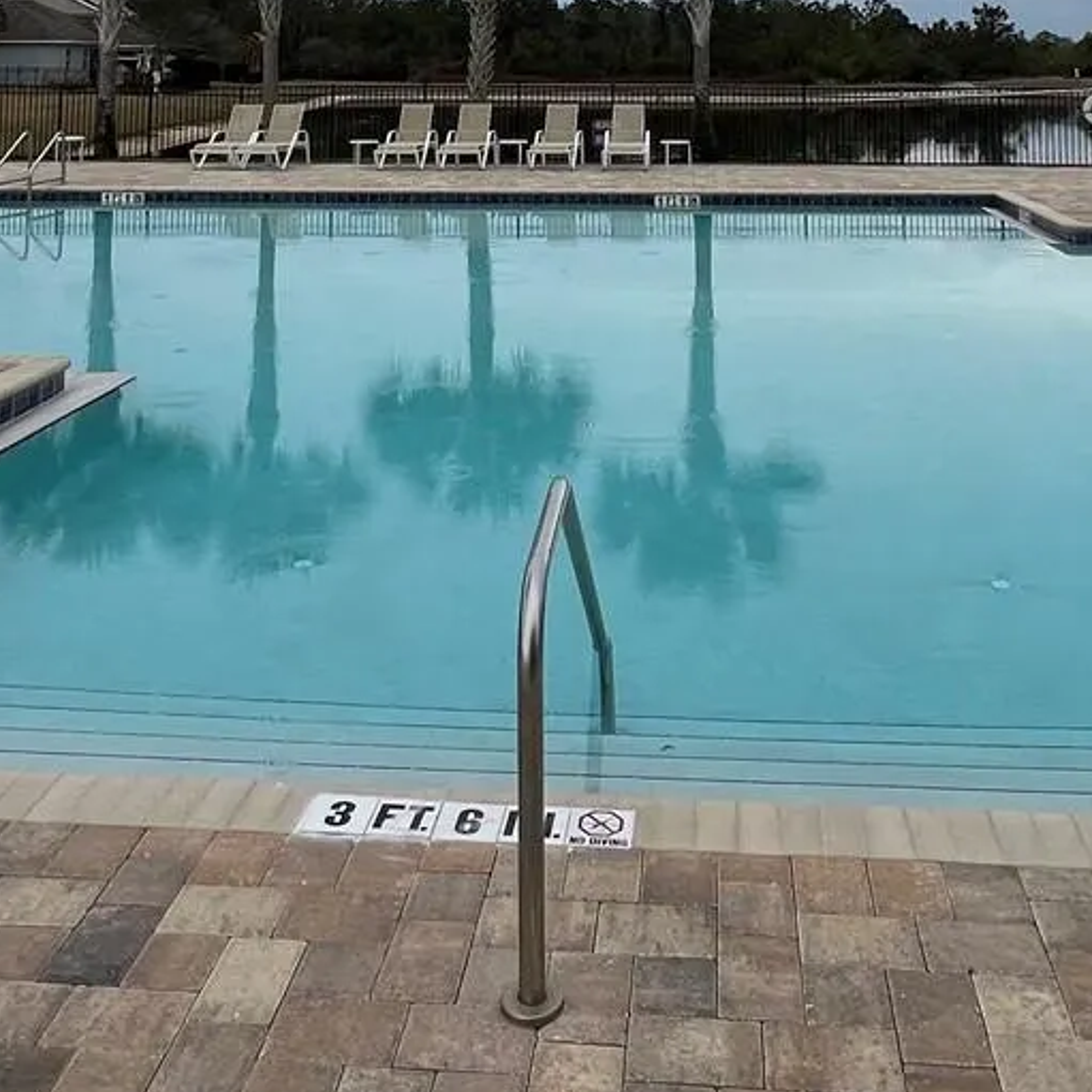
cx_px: 615
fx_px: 1285
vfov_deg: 39.3
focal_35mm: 36
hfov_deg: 45.9
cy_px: -56
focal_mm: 1.57
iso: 32
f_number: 1.8
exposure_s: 1/369
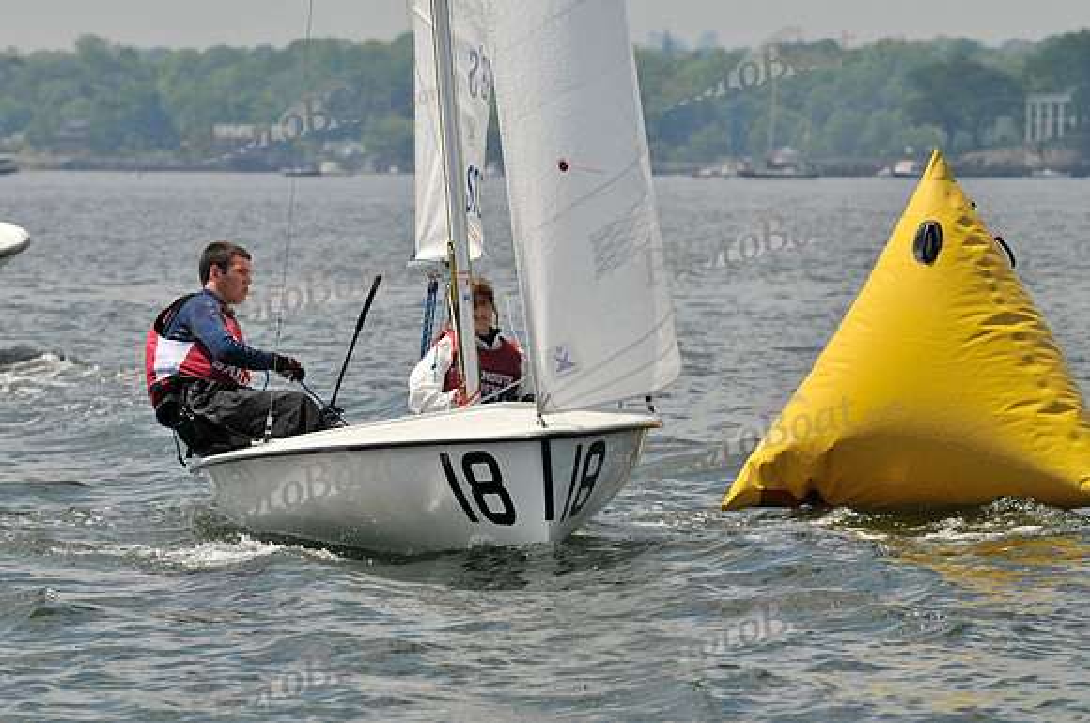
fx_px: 6349
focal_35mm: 210
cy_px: 362
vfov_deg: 6.5
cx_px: 545
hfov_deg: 9.8
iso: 200
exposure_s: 1/1000
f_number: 8
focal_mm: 140
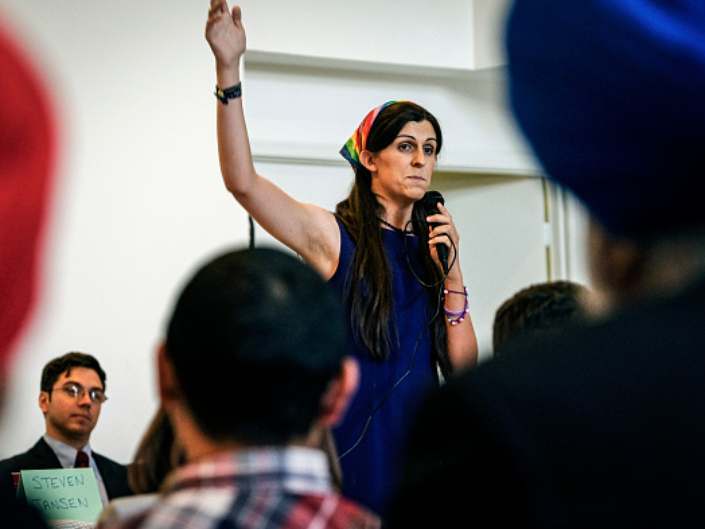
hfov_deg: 14.9
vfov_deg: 11.2
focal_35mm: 132
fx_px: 2688
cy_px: 264
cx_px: 336
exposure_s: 1/80
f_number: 2.8
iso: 1000
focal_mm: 80.4
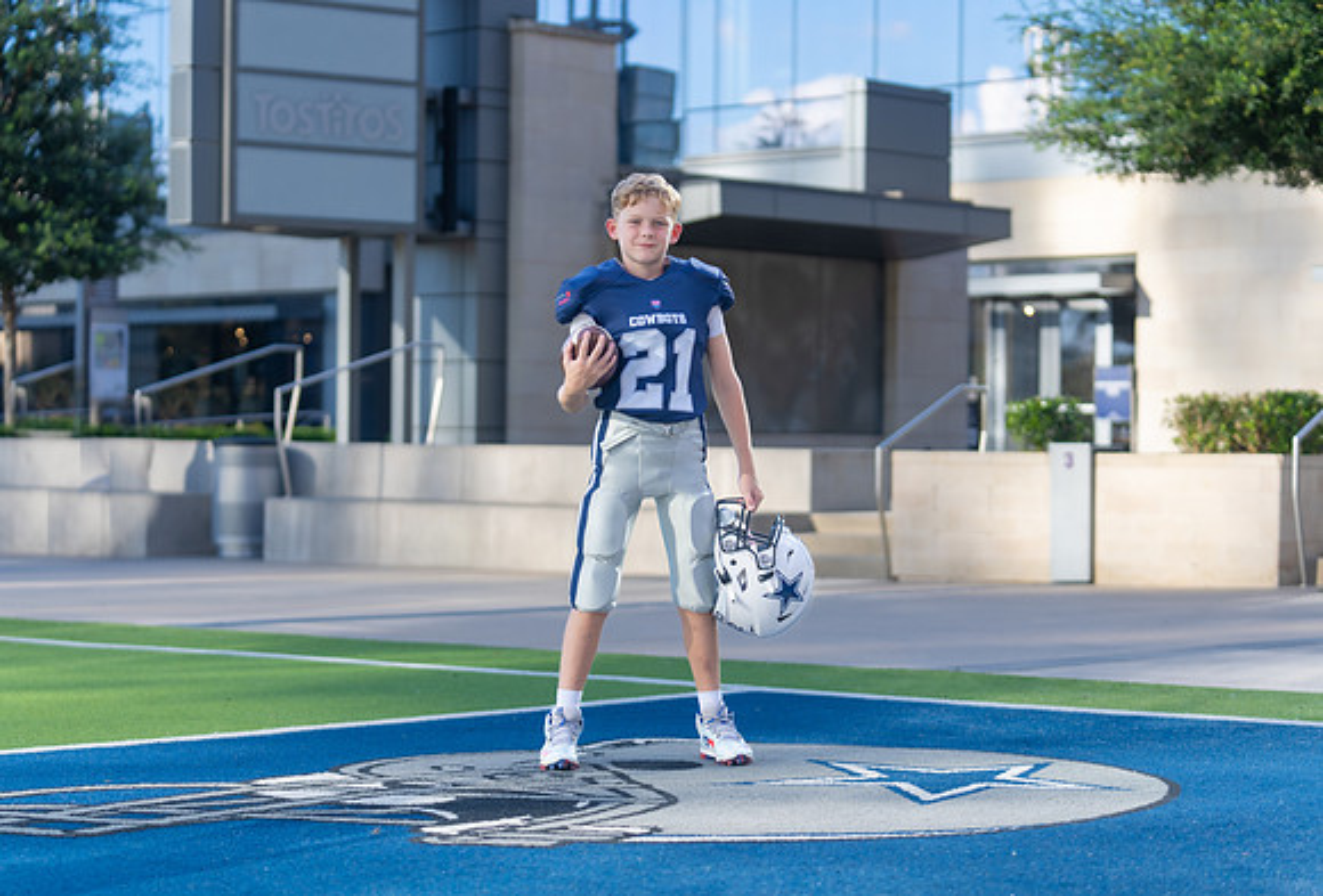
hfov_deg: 26.9
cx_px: 672
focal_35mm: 75
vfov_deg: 18.4
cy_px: 448
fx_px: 2764
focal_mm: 74
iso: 100
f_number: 2.8
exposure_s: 1/500
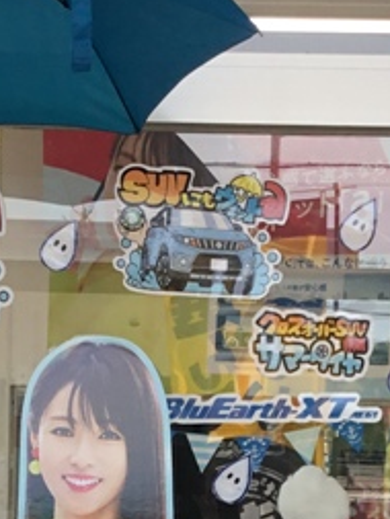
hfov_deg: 12.4
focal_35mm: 120
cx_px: 156
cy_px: 631
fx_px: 1801
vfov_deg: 15.8
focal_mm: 3.3
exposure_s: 1/243
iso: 25
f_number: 2.4
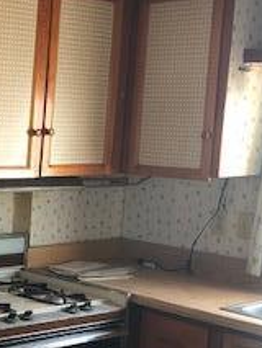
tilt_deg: -9.8
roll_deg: -2.3
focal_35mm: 84
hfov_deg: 16.7
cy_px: 283
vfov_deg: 22.9
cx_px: -72
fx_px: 847
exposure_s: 1/15
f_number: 1.8
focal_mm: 4
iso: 100
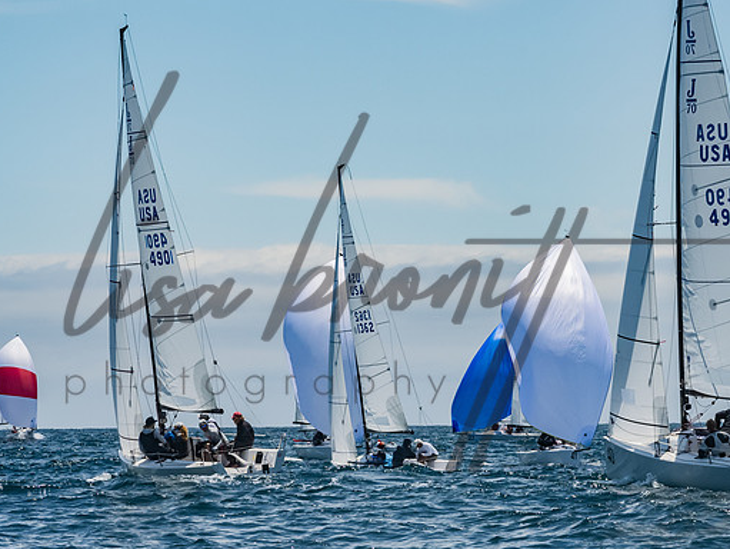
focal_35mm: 210
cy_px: 274
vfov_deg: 7.1
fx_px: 4432
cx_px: 376
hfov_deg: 9.4
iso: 640
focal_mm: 125
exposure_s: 1/1600
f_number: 14
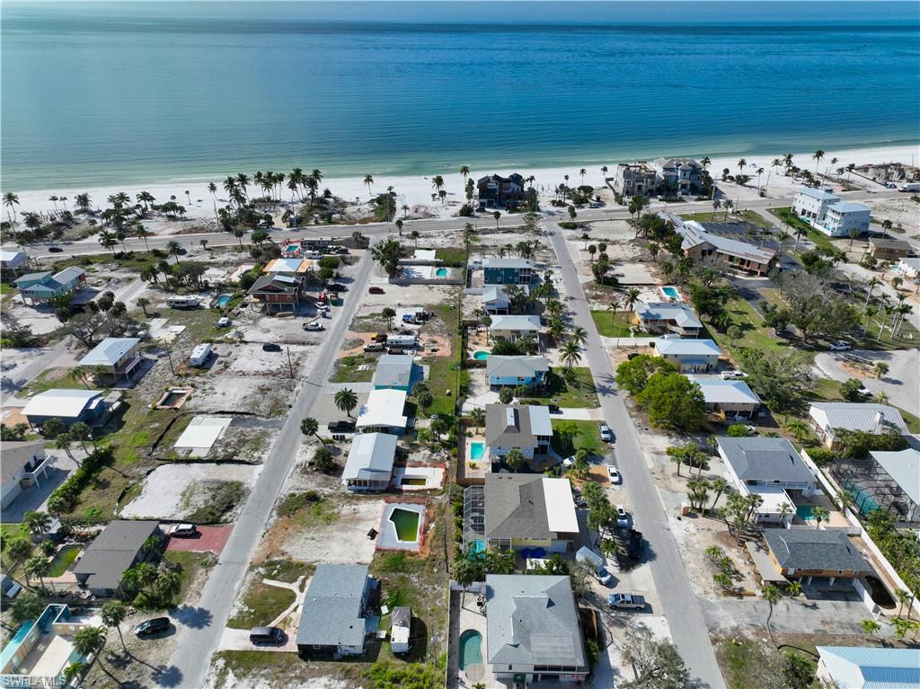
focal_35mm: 24
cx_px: 460
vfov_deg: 56.8
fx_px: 638
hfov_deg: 71.6
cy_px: 344
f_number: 3.5
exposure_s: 1/2000
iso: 100
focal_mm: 12.29
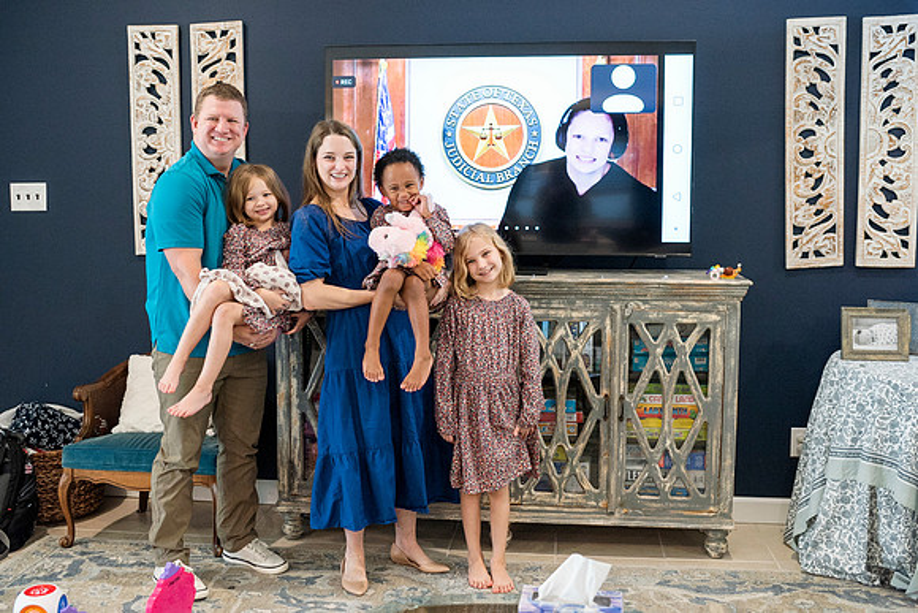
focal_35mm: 39
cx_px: 438
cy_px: 271
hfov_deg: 49.4
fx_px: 997
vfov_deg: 34.1
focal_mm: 35
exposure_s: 1/160
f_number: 2.8
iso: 1250
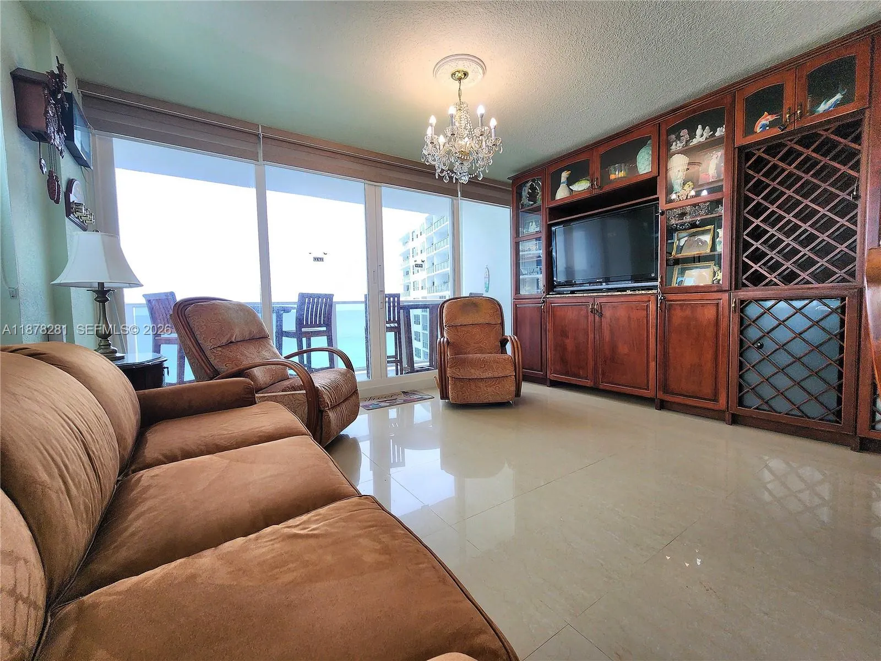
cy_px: 330
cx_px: 440
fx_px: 331
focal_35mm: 13
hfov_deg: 106.2
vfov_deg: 89.9
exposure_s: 1/120
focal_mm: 2.2
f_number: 2.2
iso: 80
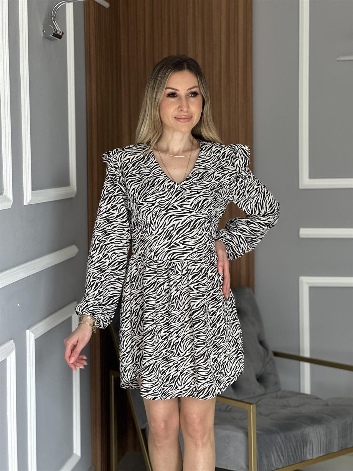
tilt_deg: -4.1
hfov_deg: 19.1
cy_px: 236
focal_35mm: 77
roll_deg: +0.9
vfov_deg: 25.3
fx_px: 1047
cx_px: 176
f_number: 2.8
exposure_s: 1/121
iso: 125
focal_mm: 9
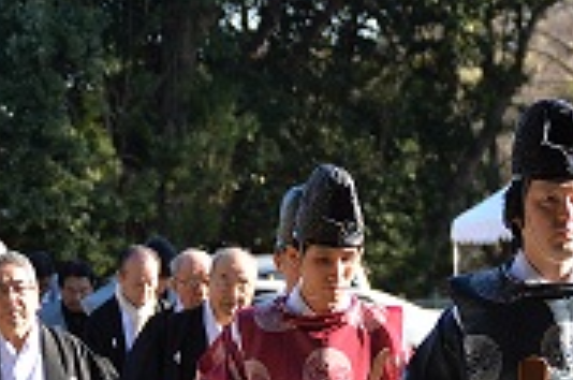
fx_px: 3305
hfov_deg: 9.9
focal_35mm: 208
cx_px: 541
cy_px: 401
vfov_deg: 6.6
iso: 400
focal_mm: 80
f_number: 5.6
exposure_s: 1/500
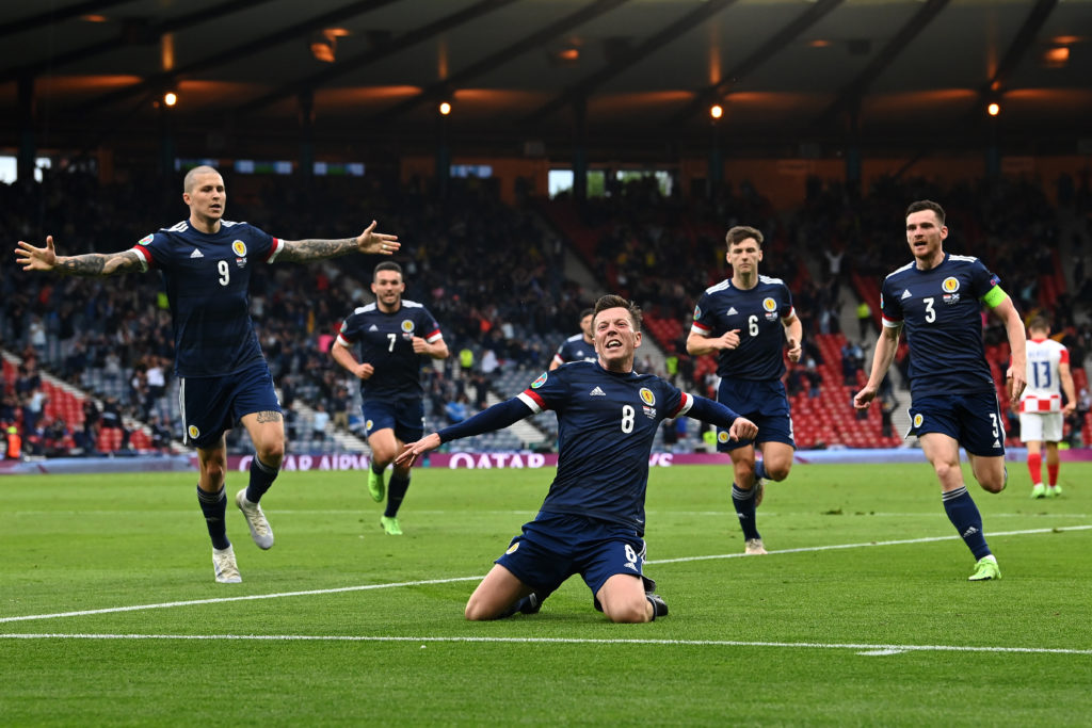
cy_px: 364
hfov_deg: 18.3
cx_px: 546
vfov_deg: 12.2
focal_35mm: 112
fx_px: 3398
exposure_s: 1/1000
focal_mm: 112
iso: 2000
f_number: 5
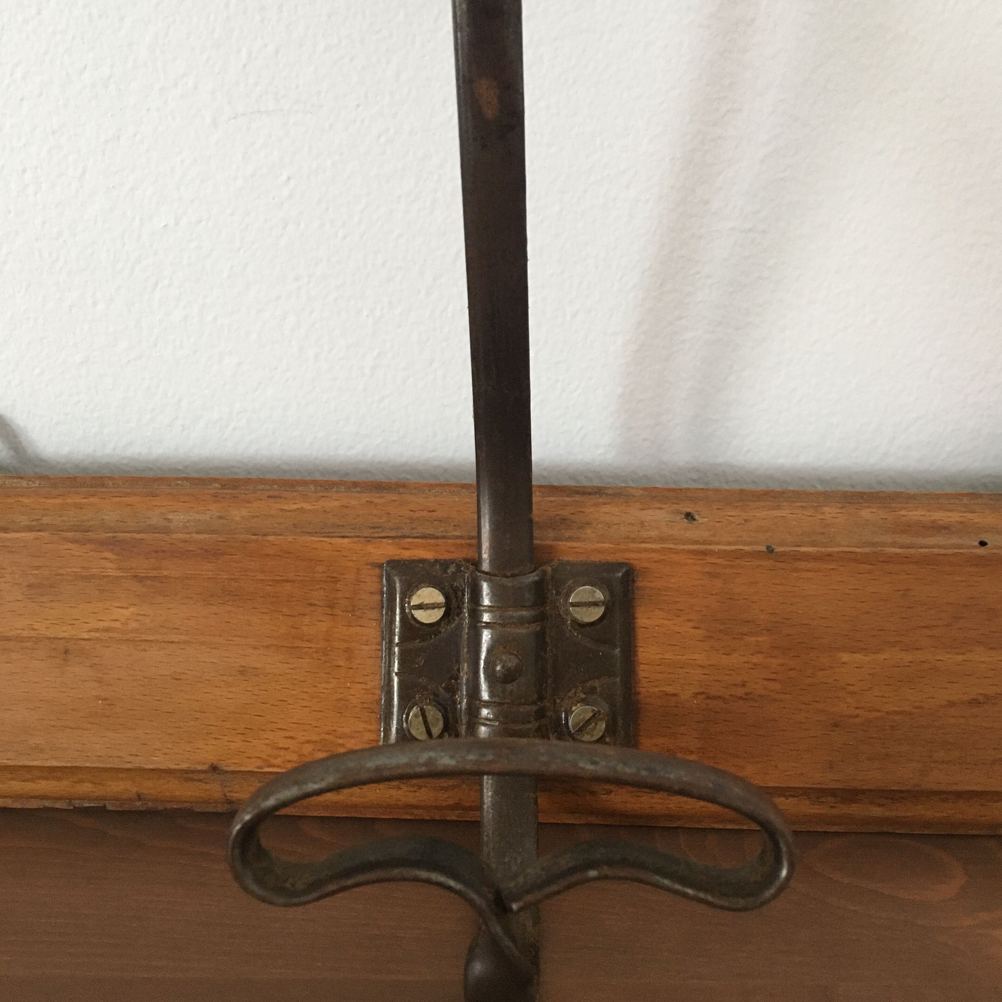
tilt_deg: -17.9
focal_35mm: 36
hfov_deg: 46.0
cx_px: 524
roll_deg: +0.0
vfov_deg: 45.5
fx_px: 1179
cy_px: 354
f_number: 2.2
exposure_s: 1/33
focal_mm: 4.15
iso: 200
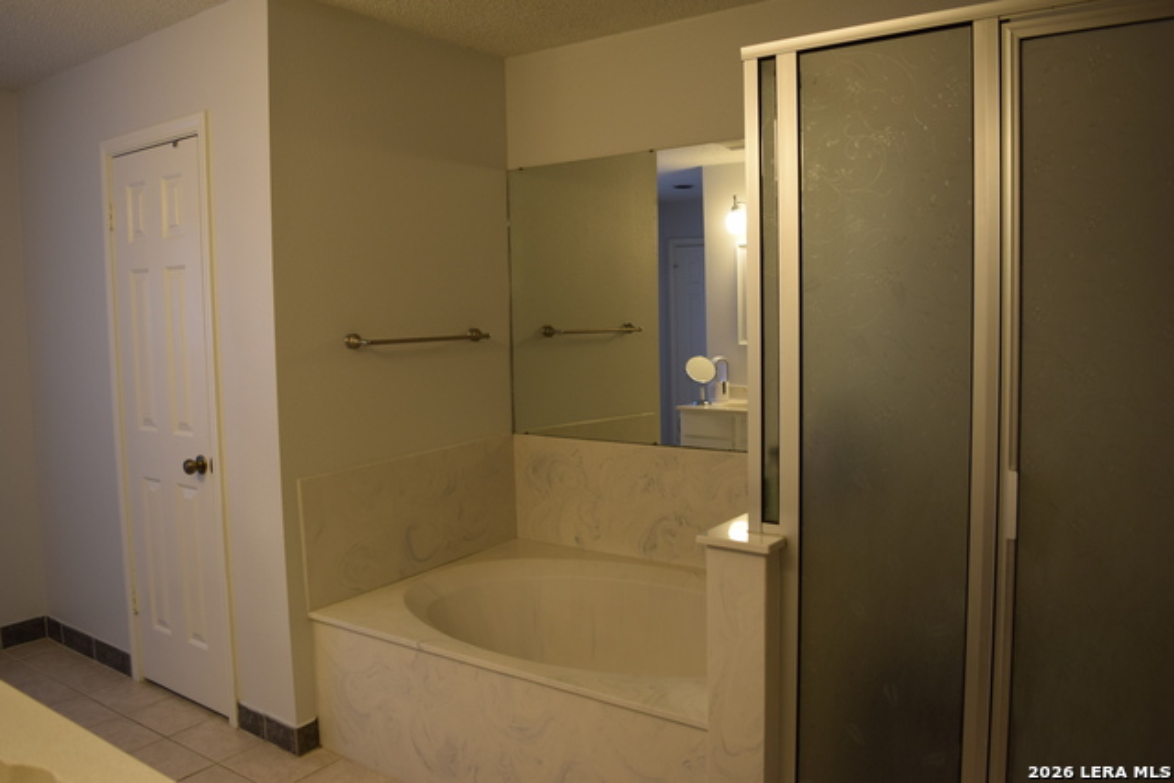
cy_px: 392
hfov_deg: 67.4
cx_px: 587
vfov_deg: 48.0
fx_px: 881
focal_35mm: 27
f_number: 4.5
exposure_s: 1/80
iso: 400
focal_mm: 18
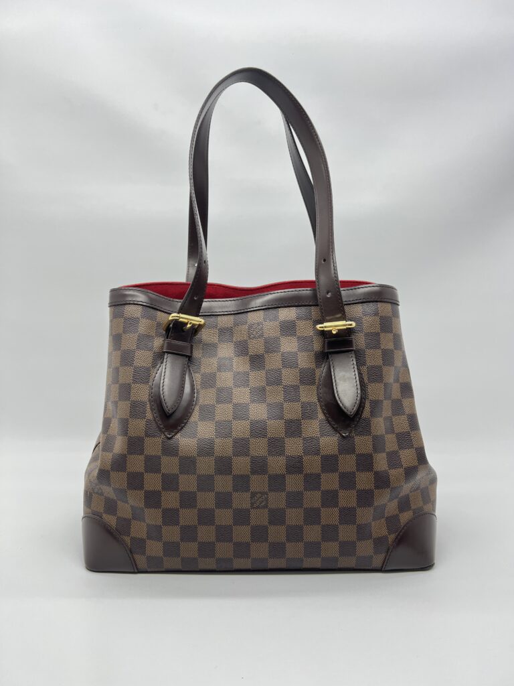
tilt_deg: -7.1
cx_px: 257
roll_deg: -0.1
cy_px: 343
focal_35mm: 26
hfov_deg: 53.1
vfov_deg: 67.3
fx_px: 515
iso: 40
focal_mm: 5.7
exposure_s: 1/100
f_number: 1.5
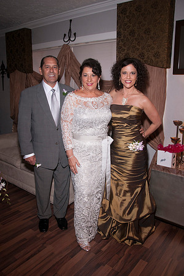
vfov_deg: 67.4
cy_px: 138
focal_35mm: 27
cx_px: 92
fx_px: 207
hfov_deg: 47.8
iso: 400
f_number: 5.6
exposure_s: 1/60
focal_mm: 18
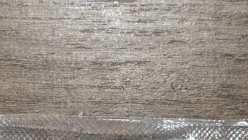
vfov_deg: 8.5
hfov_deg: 15.9
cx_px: 100
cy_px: 277
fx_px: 888
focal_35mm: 135
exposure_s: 1/60
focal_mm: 6.86
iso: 200
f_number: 1.78
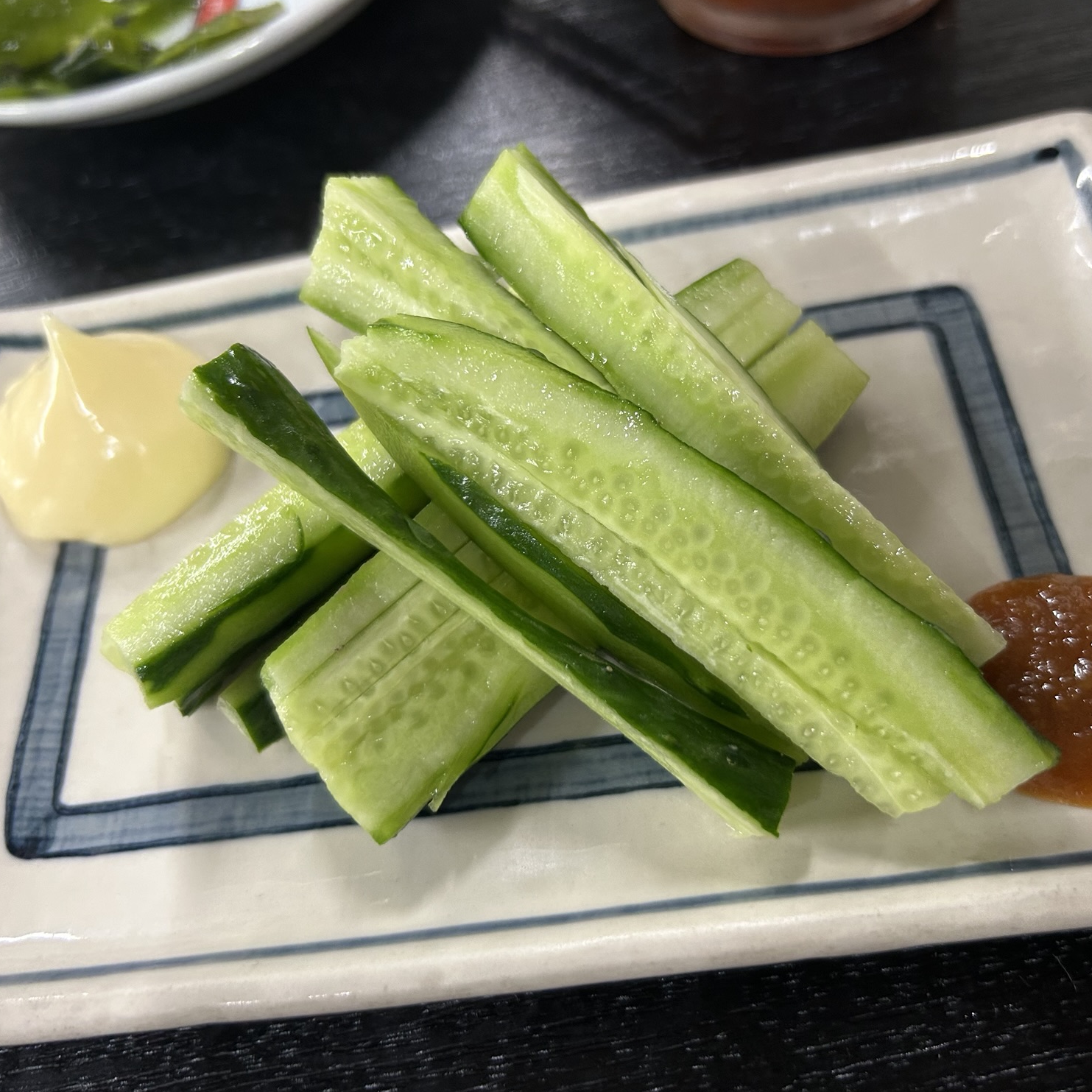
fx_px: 1106
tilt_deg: -59.1
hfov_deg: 52.4
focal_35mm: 31
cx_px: 608
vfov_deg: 52.5
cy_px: 546
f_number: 1.5
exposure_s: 1/68
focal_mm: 5.7
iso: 125
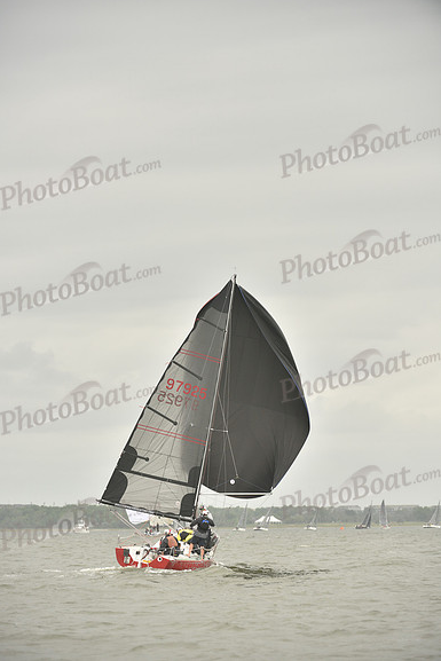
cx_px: 220
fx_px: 3691
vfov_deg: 10.2
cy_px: 330
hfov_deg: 6.8
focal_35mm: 201
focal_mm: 200
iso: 400
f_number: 5.6
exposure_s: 1/800
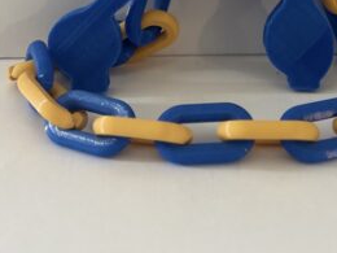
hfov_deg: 24.3
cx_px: 219
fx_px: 779
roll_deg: +1.4
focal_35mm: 80
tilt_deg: -18.4
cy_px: -99
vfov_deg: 17.1
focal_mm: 5.7
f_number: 1.5
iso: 200
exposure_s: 1/60
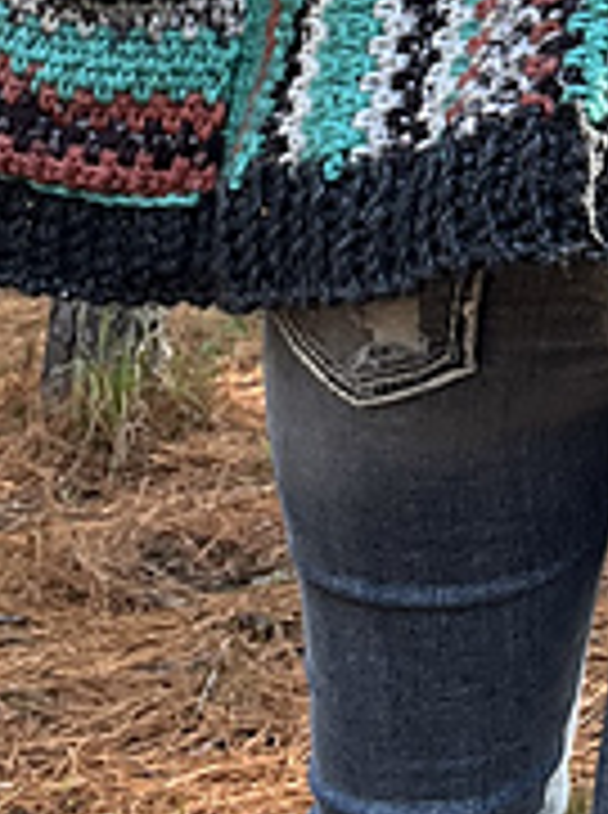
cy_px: -508
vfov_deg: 16.4
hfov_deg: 13.5
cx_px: 770
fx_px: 2491
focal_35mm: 106
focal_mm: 2.71
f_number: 2.2
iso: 50
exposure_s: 1/121
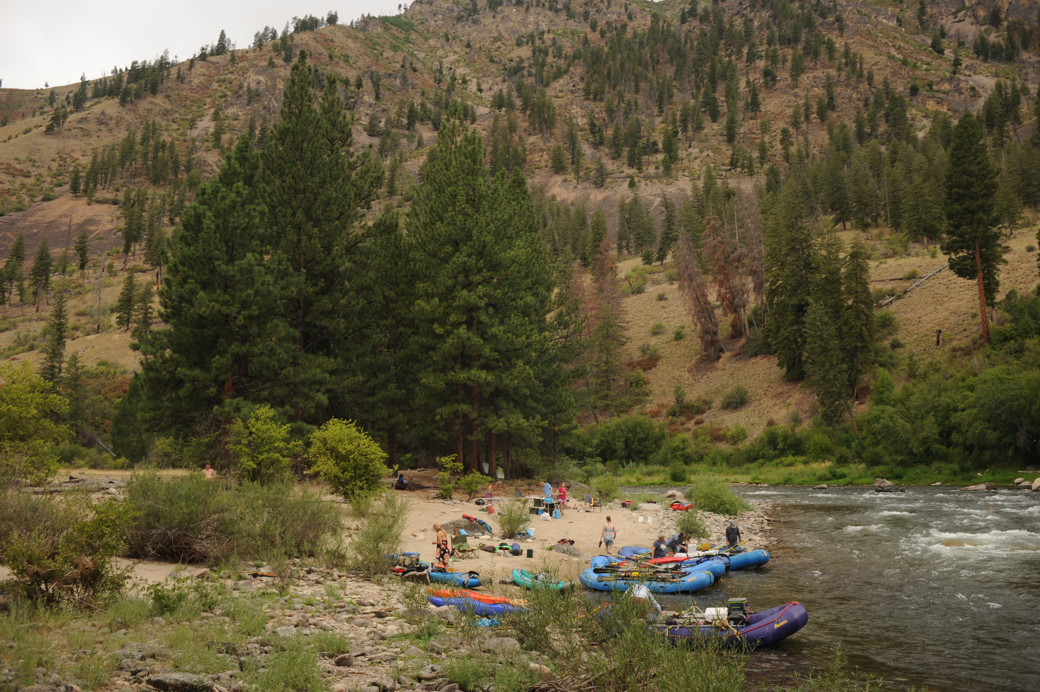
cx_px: 520
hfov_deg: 54.5
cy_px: 346
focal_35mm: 35
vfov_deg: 37.8
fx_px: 1010
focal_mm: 35
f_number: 5
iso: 400
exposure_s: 1/100
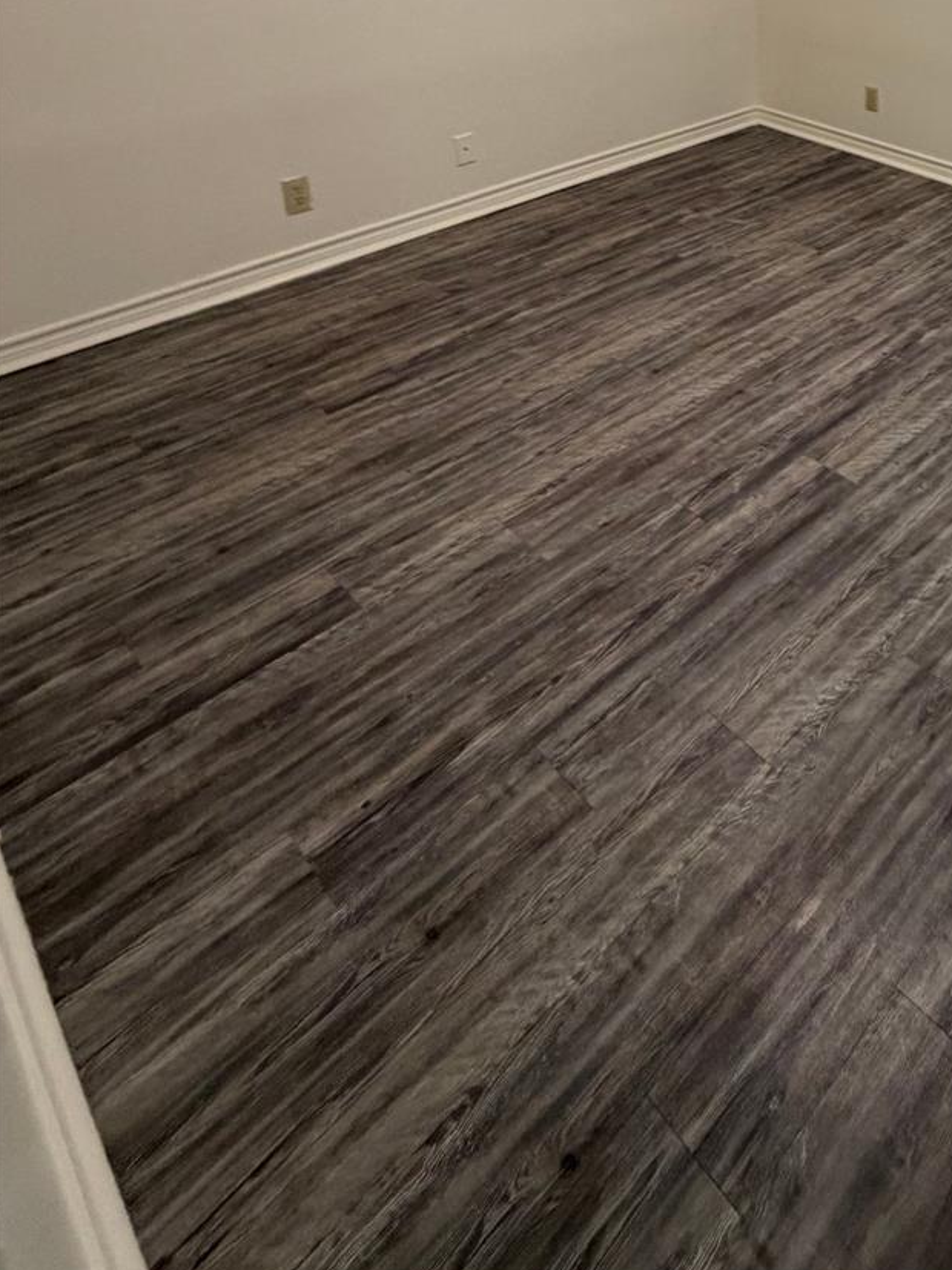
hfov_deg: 47.1
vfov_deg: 58.9
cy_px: 161
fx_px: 954
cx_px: 877
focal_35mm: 26
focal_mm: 2.22
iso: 200
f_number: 2.2
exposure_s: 1/60
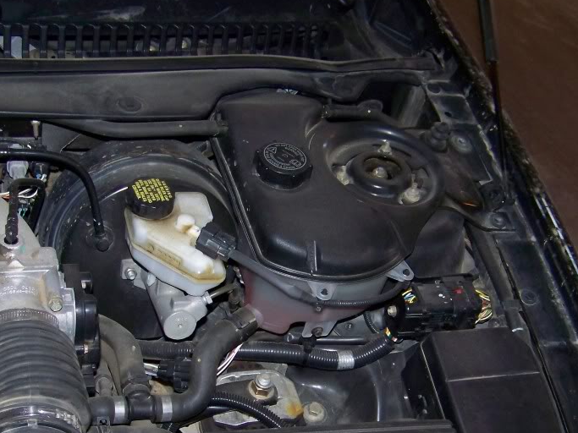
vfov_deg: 26.8
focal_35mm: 54
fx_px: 902
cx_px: 256
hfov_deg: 35.5
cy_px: 300
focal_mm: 5.85
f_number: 2.8
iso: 200
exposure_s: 1/30
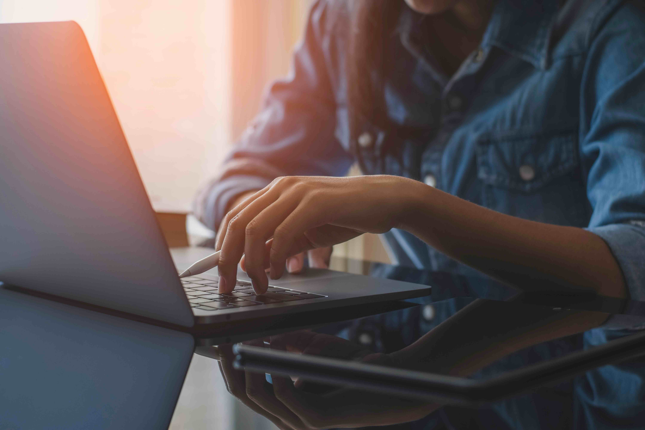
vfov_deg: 18.2
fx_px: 1344
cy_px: 215
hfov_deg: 27.0
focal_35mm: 75
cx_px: 322
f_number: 2.8
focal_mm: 50
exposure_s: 1/100
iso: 320
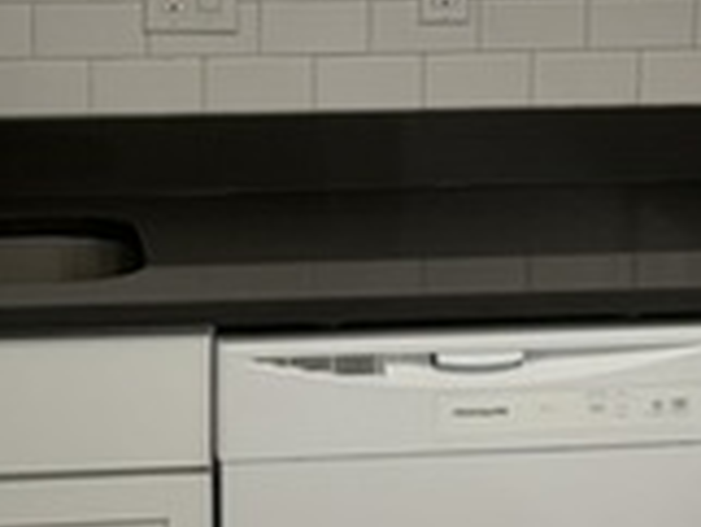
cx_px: 331
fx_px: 2614
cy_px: 161
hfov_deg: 15.3
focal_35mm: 129
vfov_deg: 11.5
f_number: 1.6
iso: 100
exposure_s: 1/120
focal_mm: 5.96
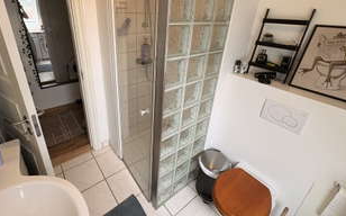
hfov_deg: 90.8
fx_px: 170
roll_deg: -1.6
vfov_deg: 64.3
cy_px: 86
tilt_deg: -23.2
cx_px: 153
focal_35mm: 18
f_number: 2.2
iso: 200
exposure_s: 1/100
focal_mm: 2.22
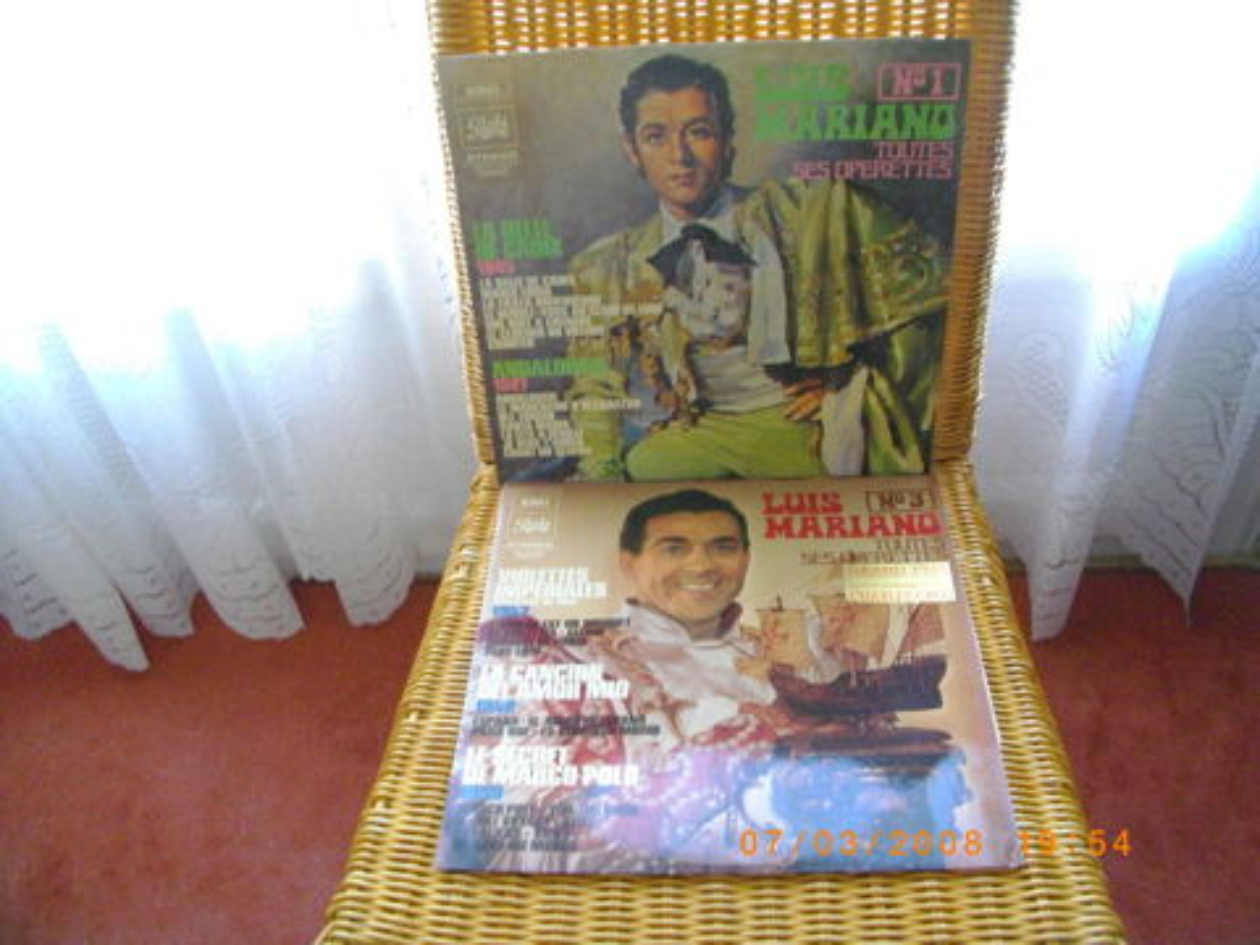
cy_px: 472
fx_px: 1165
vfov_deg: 44.2
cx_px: 630
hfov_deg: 56.8
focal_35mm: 32
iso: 466
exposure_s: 1/50
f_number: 2.9
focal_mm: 5.7
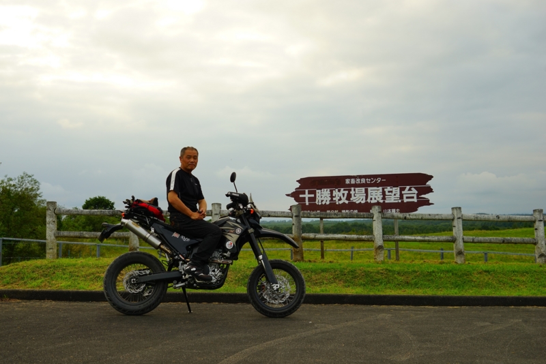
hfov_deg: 42.7
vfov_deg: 29.3
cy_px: 182
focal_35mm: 46
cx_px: 273
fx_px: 698
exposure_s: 1/80
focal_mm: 46
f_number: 6.3
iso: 100
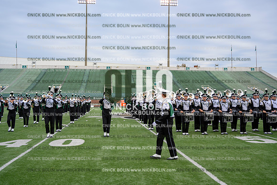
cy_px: 92
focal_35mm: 37
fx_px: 285
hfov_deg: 51.9
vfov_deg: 36.0
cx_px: 138
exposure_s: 1/320
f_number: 4
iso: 125
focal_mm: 37
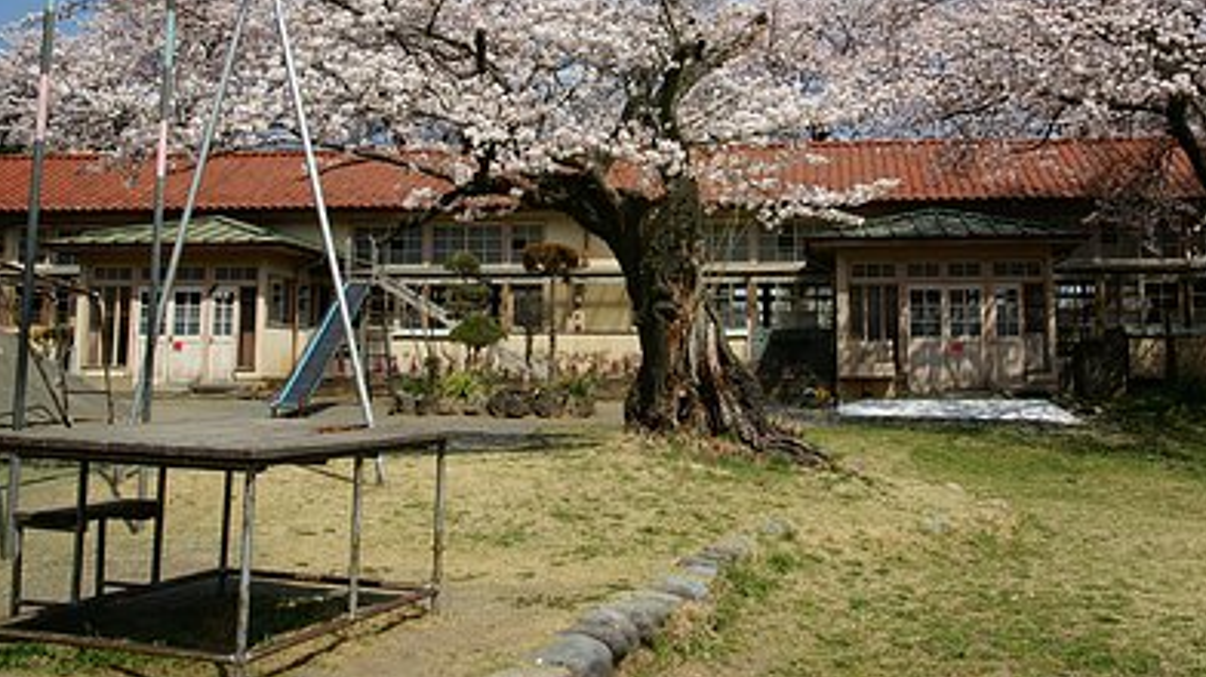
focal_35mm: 41
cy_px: 169
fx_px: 1310
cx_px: 668
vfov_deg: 28.5
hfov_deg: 49.3
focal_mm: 20
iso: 100
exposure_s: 1/40
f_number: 14
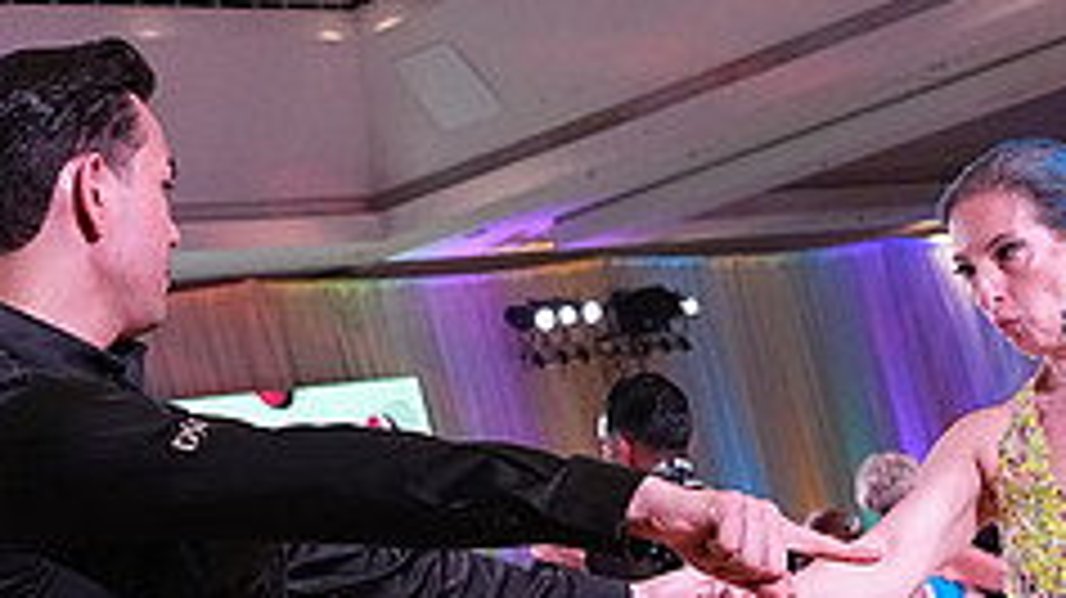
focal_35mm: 123
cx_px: 762
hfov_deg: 17.4
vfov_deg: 9.6
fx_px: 3475
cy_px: 904
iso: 3200
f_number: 5
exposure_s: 1/400
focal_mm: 32
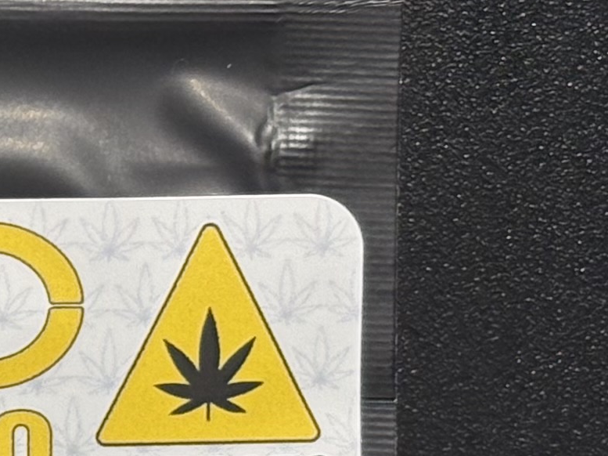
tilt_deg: -4.8
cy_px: 545
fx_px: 4740
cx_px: -416
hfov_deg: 7.2
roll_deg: -1.0
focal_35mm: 270
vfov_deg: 5.5
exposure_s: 1/1848
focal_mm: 5.96
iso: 40
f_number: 1.6
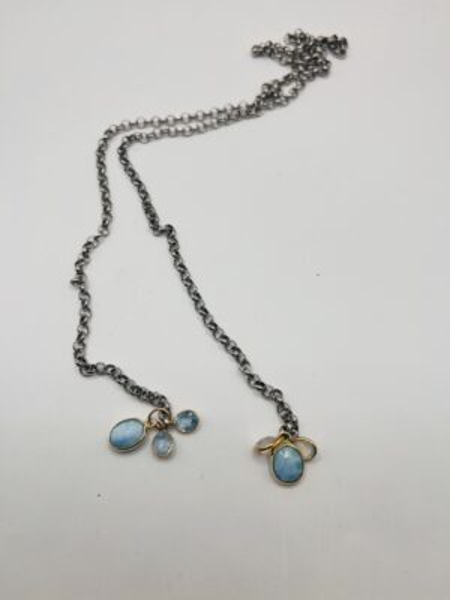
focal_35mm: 26
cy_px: 300
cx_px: 225
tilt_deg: -65.5
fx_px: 451
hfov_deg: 53.1
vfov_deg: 67.3
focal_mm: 5.1
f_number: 1.6
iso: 50
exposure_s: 1/967
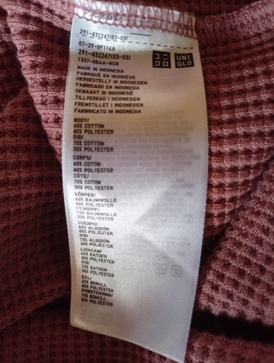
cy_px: 182
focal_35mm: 27
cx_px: 137
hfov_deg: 51.5
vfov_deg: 65.2
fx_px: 284
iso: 375
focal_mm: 3.84
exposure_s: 1/33.3
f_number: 1.8
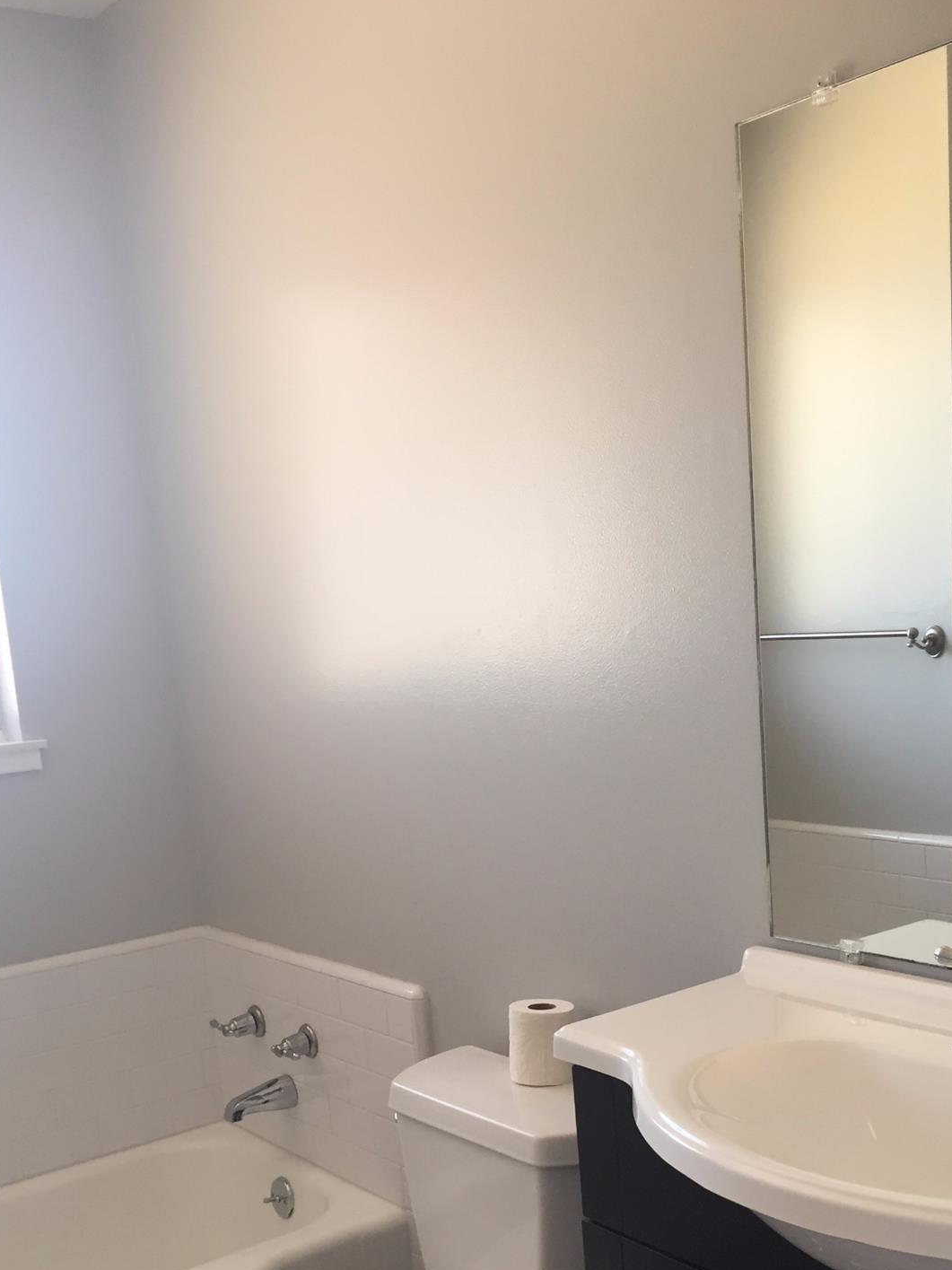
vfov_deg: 44.9
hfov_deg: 35.1
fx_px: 1504
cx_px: 537
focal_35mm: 41
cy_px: 879
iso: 32
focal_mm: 4.15
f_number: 2.2
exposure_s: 1/40
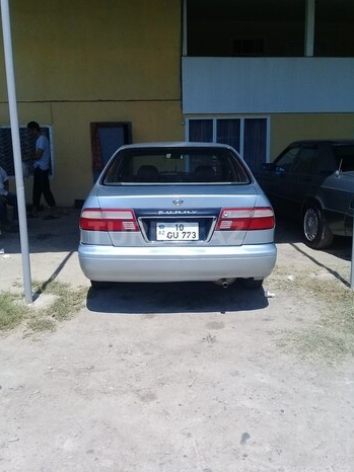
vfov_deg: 55.4
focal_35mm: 33
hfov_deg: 42.9
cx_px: 166
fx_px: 450
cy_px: 233
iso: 50
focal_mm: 3.3
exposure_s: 1/1416
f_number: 2.2
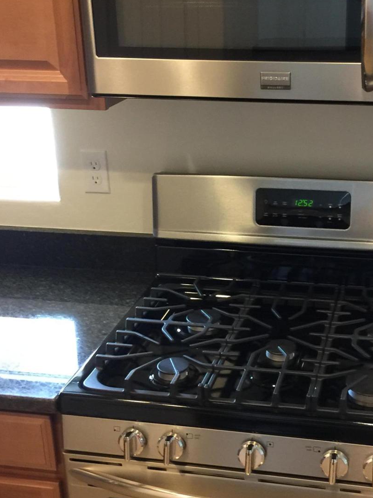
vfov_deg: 35.5
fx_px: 776
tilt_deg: -19.5
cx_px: 271
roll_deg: +2.9
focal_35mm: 54
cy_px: 243
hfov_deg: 26.8
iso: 125
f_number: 2.2
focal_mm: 4.15
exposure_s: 1/15
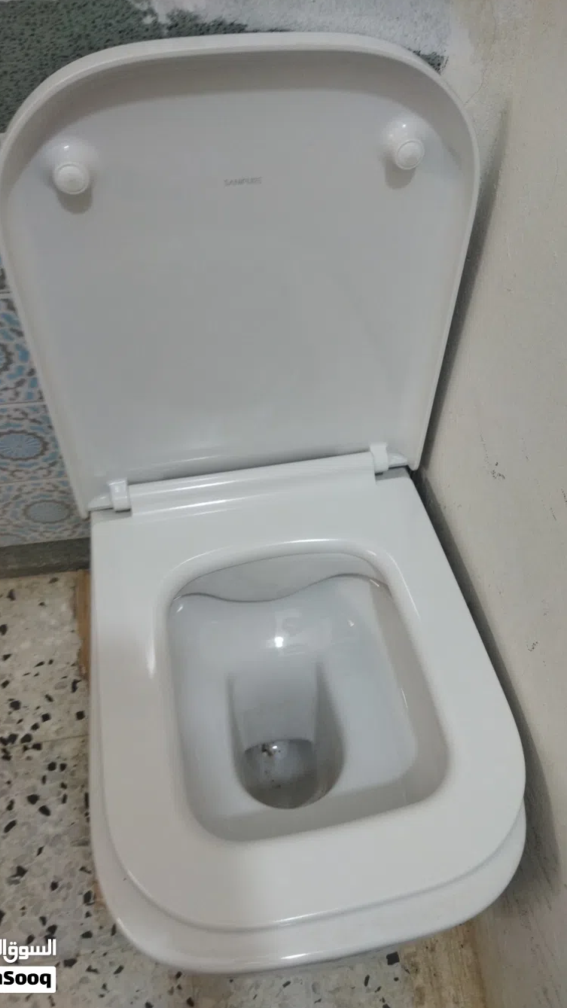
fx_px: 802
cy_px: 497
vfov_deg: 64.3
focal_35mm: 30
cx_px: 314
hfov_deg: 38.9
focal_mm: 4.71
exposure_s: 1/50
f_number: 1.79
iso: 173
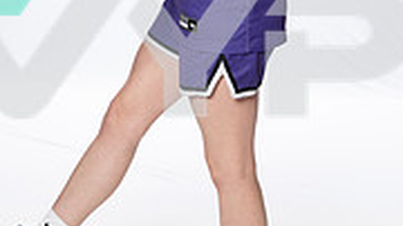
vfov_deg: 8.7
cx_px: 244
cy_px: -107
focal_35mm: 136
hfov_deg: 15.8
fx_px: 1452
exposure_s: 1/250
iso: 800
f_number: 8
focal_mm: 52
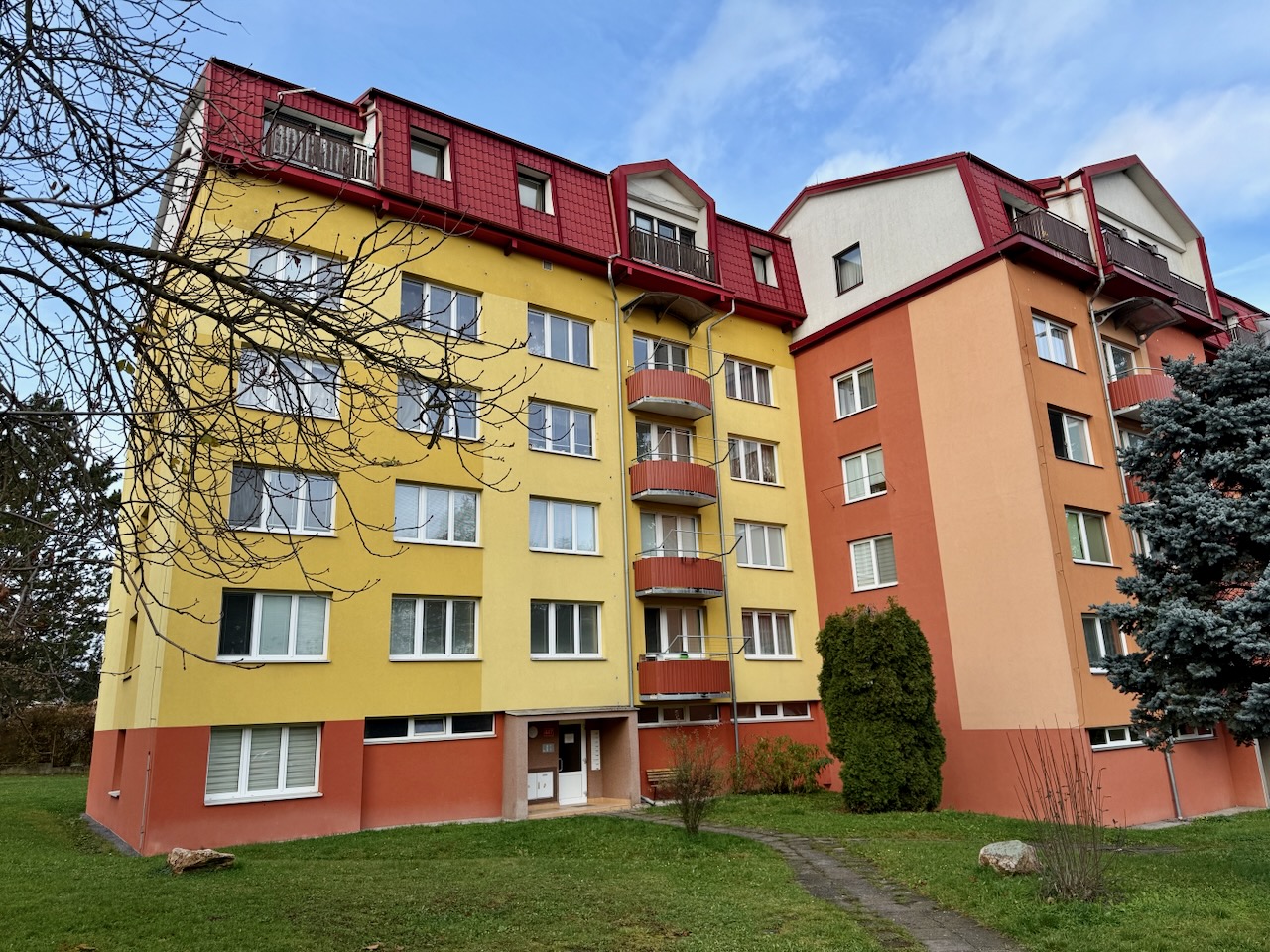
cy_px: 476
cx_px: 635
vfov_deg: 56.8
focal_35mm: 24
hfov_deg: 71.6
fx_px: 881
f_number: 1.78
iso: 80
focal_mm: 6.76
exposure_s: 1/1553
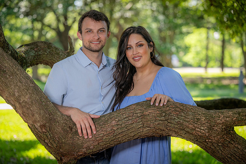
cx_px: 123
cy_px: 82
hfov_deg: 22.1
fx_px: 629
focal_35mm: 92
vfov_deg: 14.9
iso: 100
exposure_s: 1/125
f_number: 3.2
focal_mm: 92
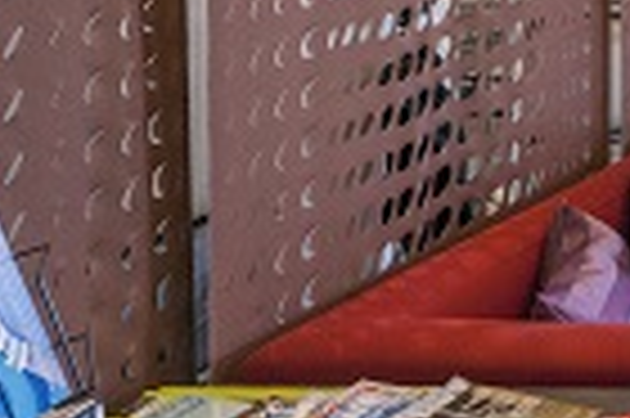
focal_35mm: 61
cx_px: 1314
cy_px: -220
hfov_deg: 18.3
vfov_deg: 19.3
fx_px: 1066
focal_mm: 14
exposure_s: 1/5
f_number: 13
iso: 800
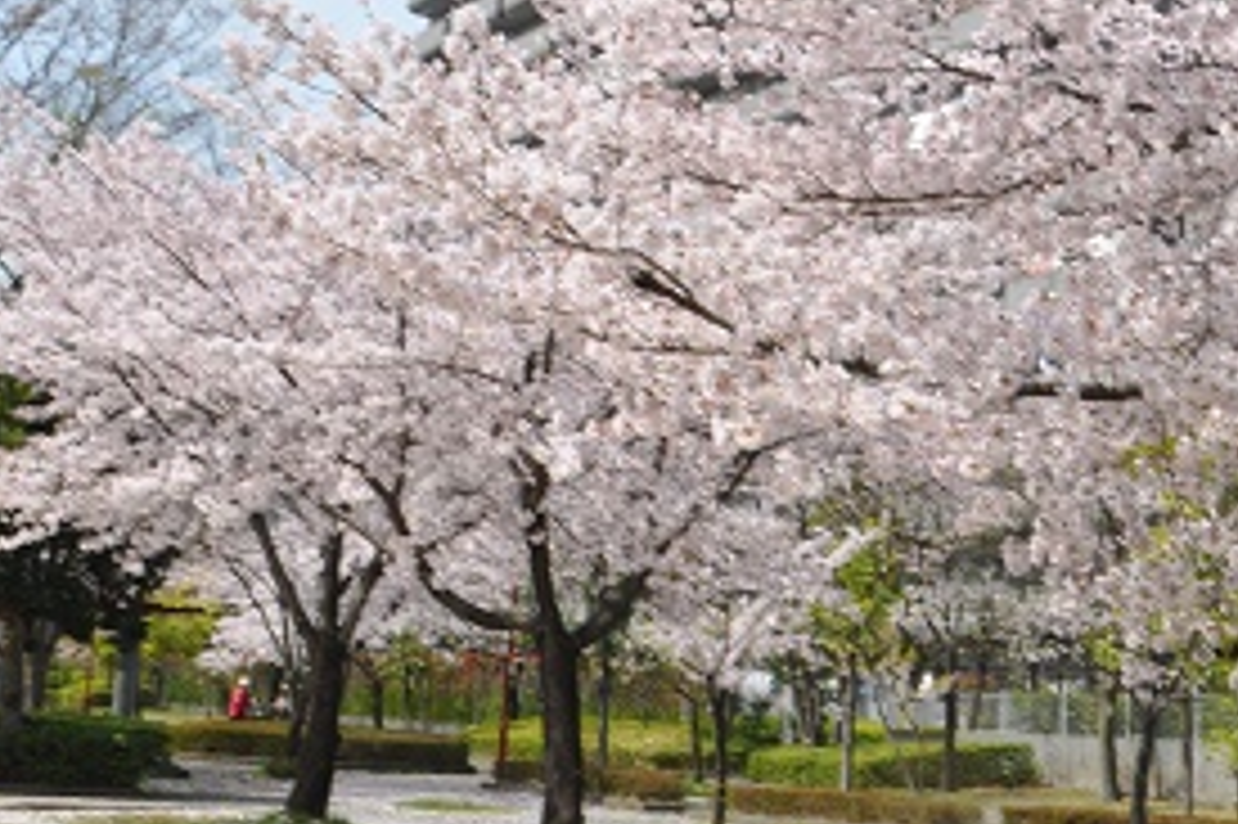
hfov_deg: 28.1
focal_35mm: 70
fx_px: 2410
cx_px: 1013
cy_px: 27
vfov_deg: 18.9
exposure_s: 1/160
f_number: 13
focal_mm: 21
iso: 200
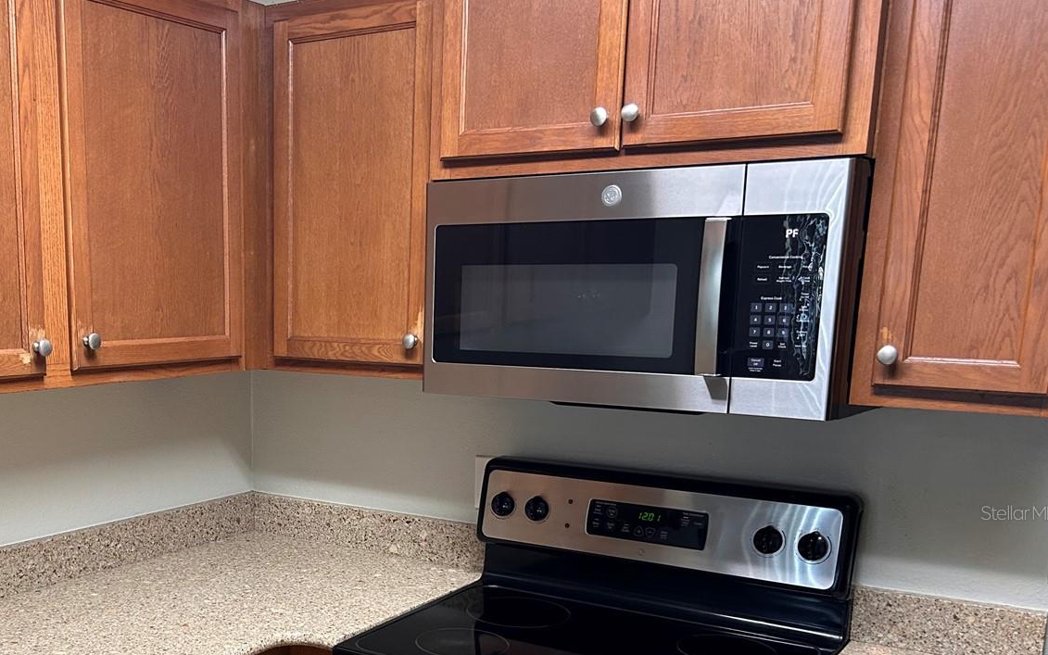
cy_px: 512
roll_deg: -0.3
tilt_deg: -11.6
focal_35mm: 39
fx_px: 1114
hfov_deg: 49.3
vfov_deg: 32.0
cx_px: 327
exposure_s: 1/60
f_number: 1.5
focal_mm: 5.7
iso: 200
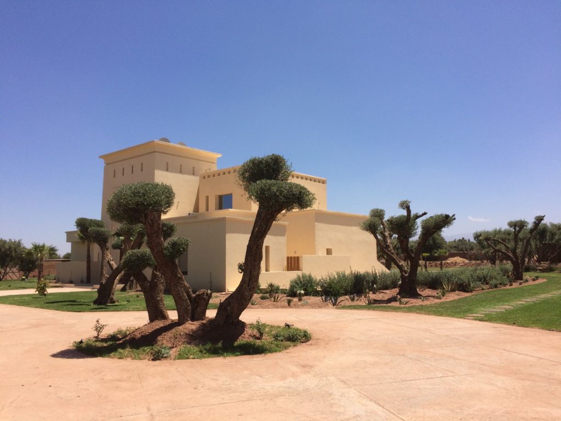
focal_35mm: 29
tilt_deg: +5.3
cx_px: 280
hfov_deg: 61.7
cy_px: 210
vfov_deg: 48.2
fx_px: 470
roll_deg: +1.0
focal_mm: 4.15
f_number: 2.2
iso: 32
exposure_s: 1/2933
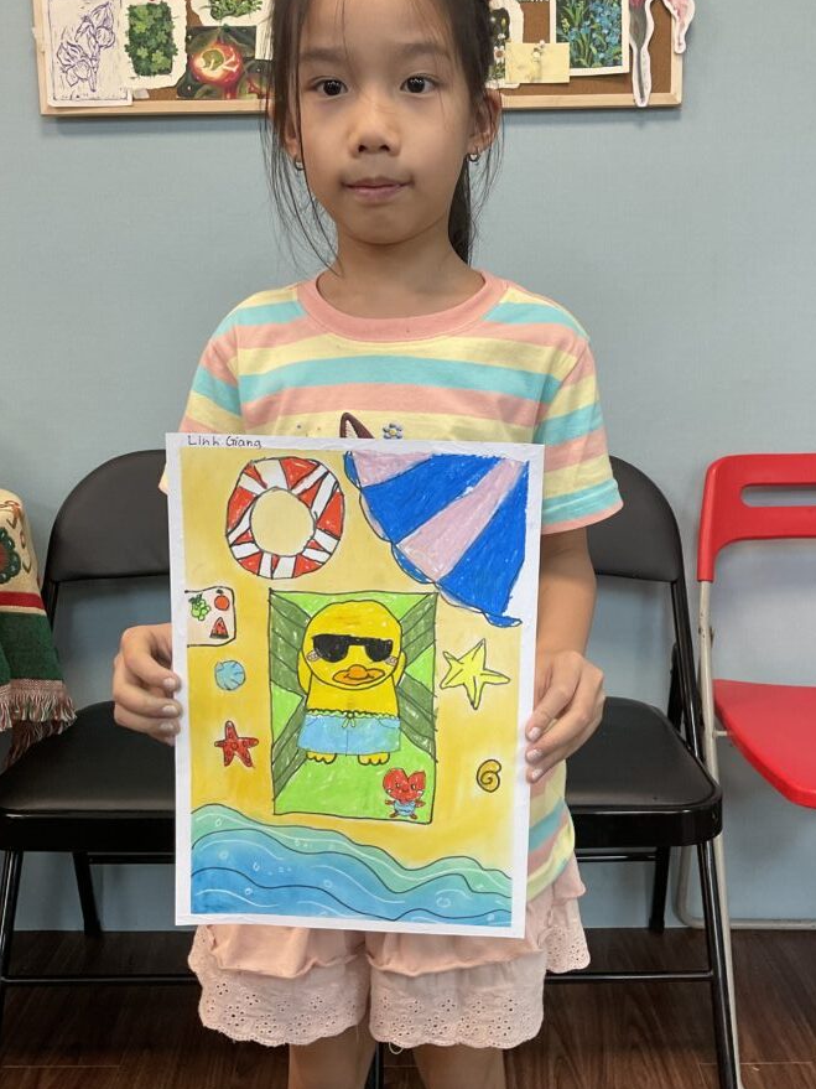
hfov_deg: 42.8
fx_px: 1037
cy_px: 494
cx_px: 463
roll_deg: -0.4
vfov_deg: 55.3
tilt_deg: -10.7
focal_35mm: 33
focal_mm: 3
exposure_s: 1/100
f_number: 1.8
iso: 64
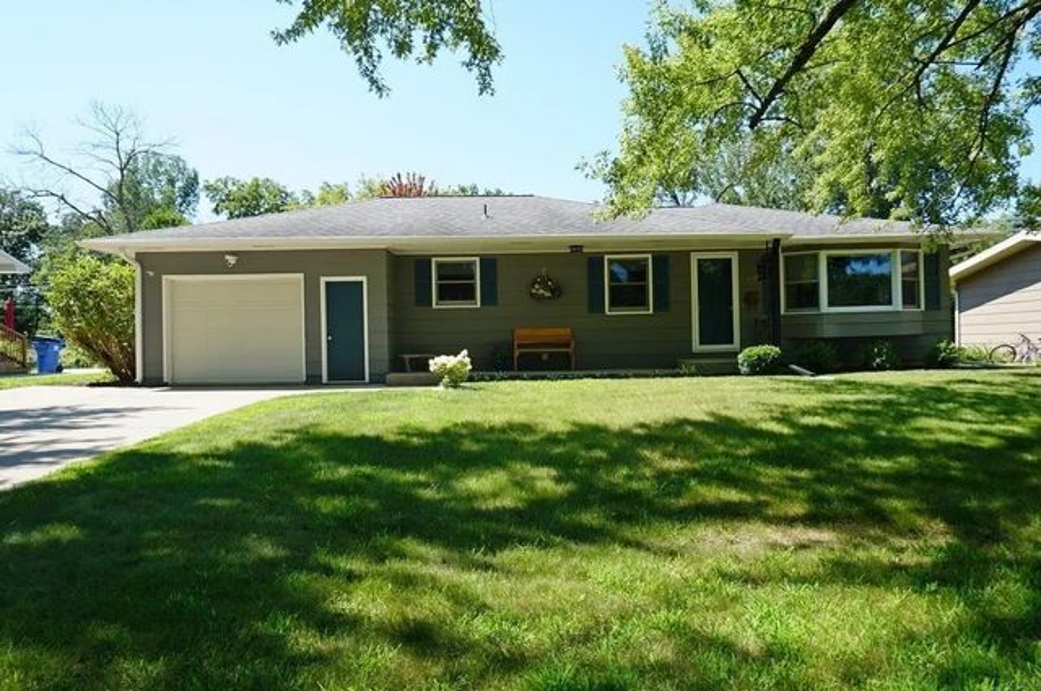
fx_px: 693
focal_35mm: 24
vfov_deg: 53.0
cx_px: 520
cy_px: 346
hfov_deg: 73.8
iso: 100
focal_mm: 16
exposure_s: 1/100
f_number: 9
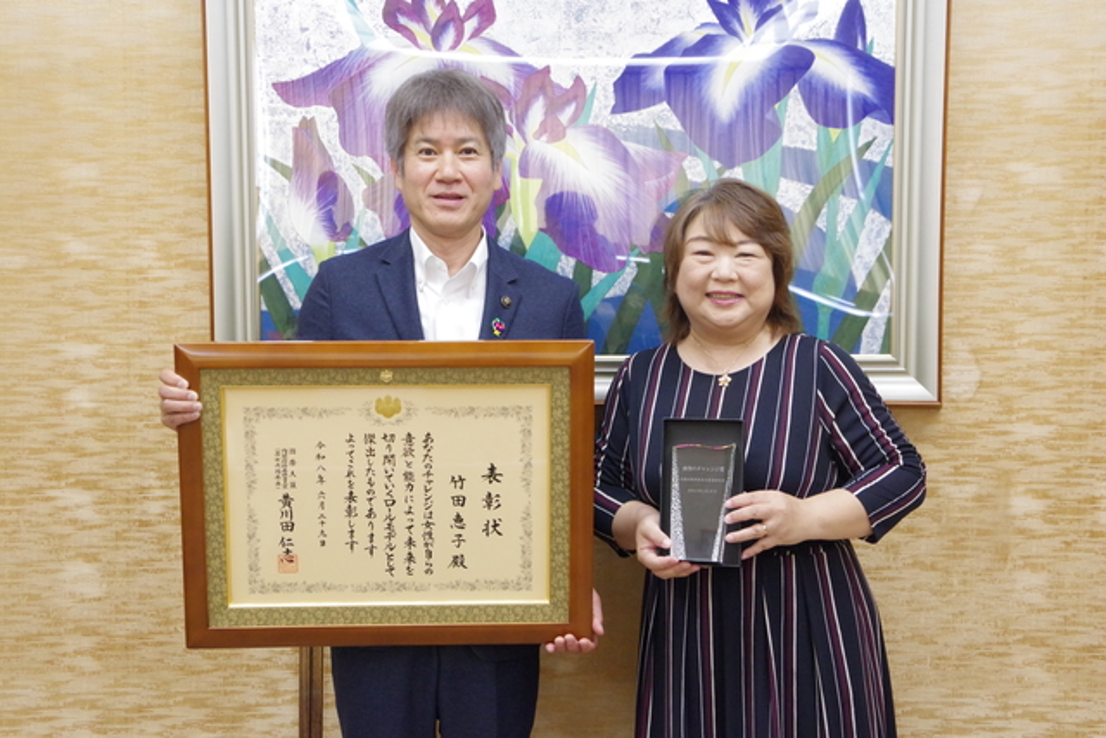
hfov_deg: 36.9
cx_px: 553
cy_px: 369
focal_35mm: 54
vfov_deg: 25.1
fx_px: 1659
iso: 3200
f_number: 8
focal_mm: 36
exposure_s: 1/80
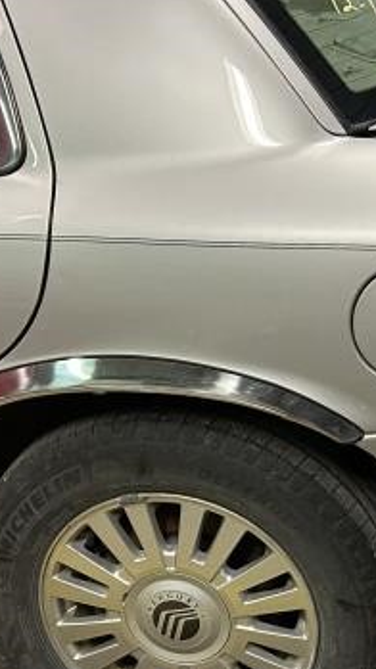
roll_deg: +0.4
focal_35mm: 65
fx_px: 1153
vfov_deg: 32.2
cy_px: 414
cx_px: 370
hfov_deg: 18.1
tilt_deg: -25.6
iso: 250
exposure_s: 1/60
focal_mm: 5.7
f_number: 1.5
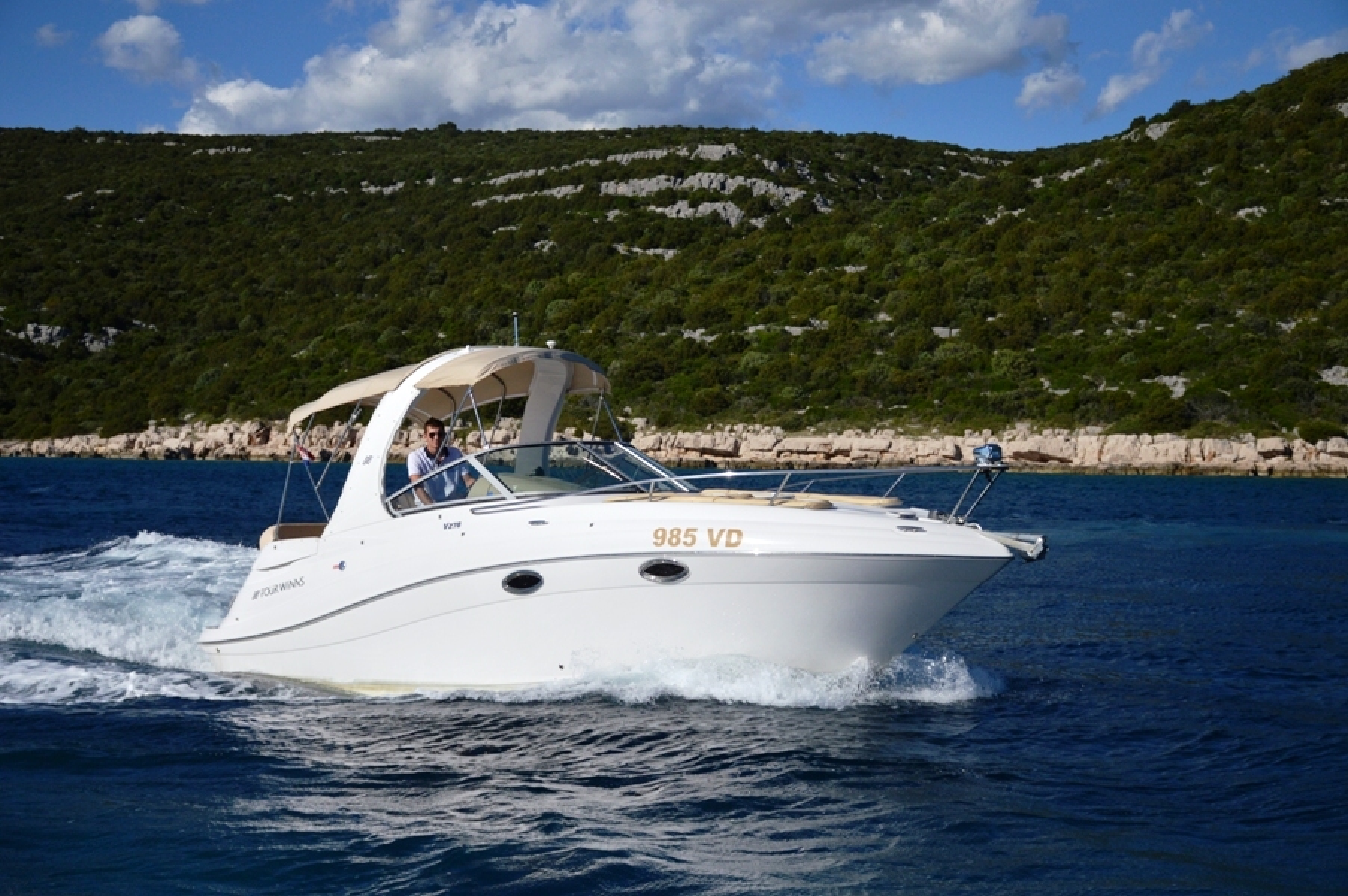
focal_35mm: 52
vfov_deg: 25.7
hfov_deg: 37.9
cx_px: 674
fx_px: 1964
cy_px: 448
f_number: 4.2
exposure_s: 1/4000
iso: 125
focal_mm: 35
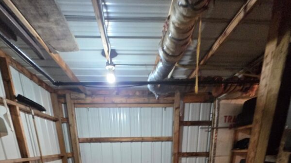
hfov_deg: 89.6
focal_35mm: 19
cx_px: 146
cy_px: 194
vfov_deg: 41.1
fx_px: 147
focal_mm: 2.2
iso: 640
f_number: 2.2
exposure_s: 1/60
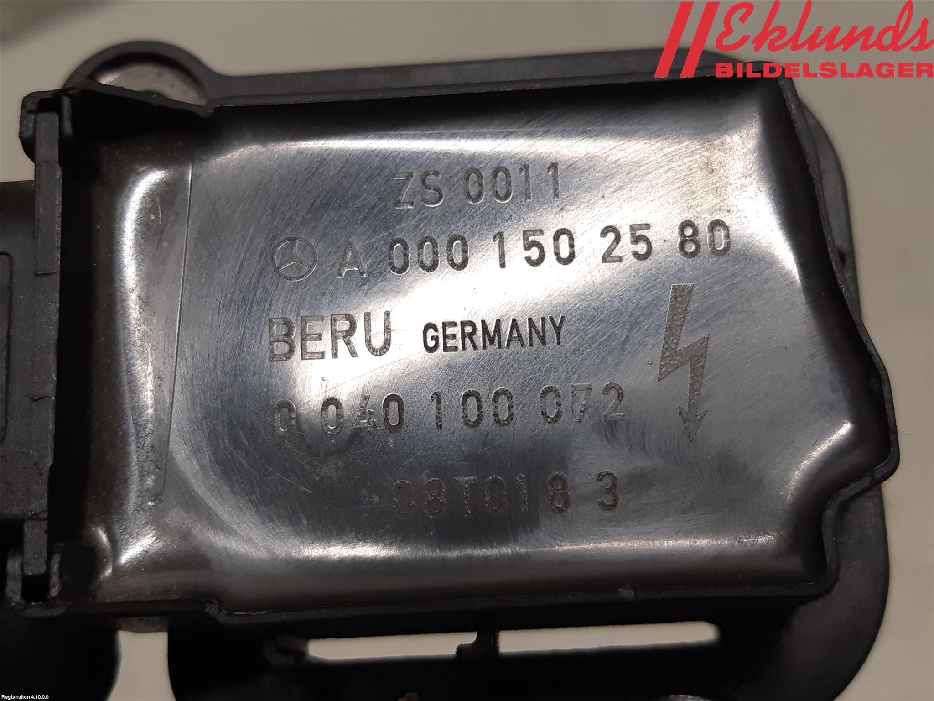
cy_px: 350
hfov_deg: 67.3
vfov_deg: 53.1
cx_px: 467
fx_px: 702
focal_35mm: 26
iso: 80
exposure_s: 1/50
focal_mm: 3.93
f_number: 1.7
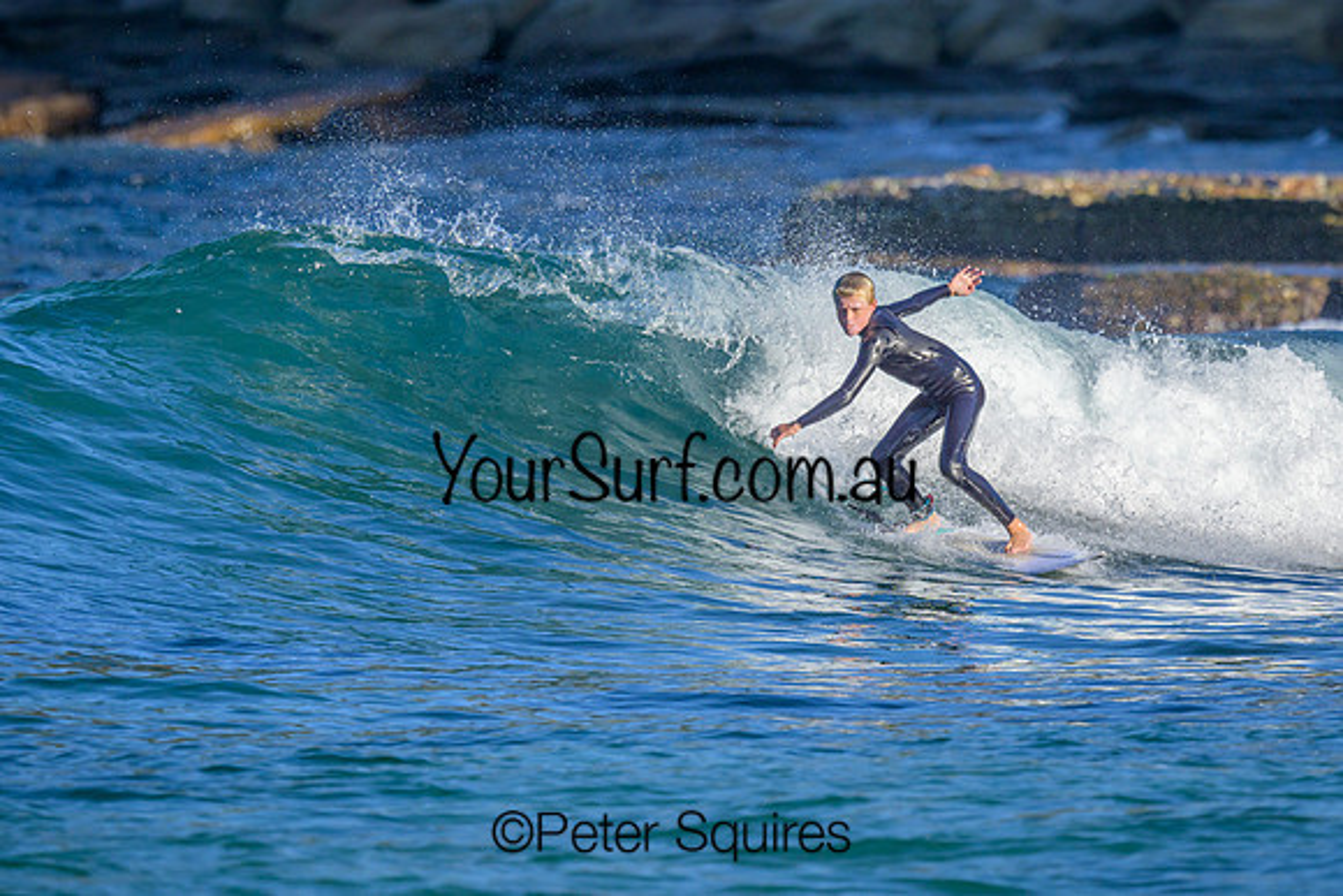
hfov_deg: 1.9
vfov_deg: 1.3
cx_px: 840
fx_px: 40935
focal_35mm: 1097
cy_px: 387
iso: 450
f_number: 6.3
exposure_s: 1/2000
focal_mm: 800
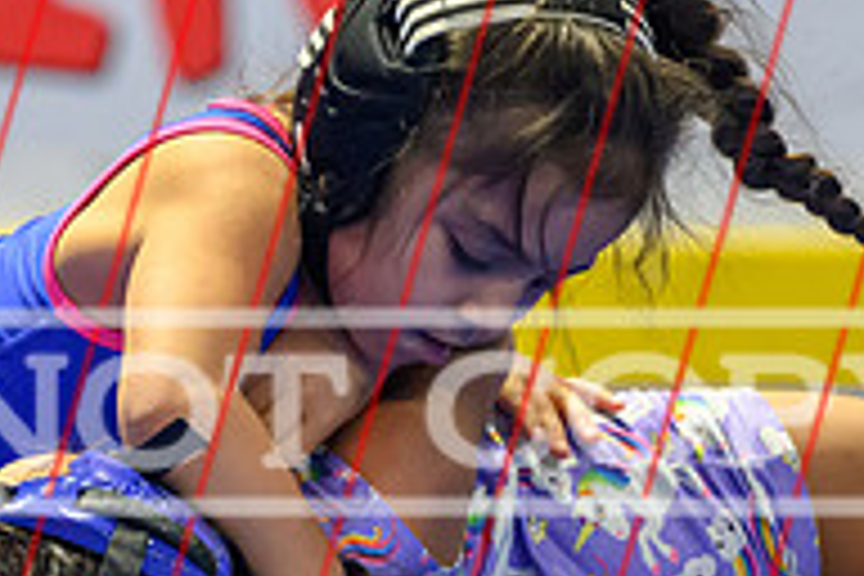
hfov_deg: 2.5
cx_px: 77
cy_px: 665
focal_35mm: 835
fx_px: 20038
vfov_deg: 1.6
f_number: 3.2
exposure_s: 1/800
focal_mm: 200
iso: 4500
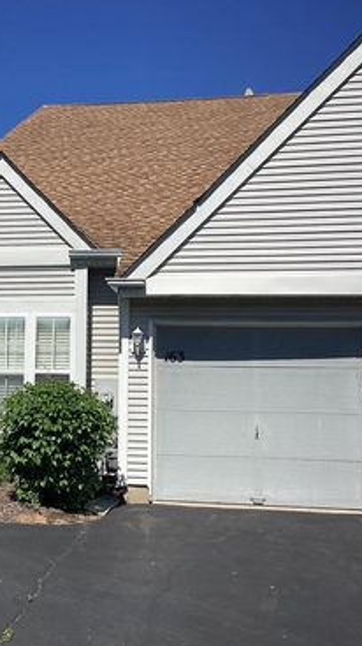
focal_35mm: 46
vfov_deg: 44.6
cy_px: 325
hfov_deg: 25.6
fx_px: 786
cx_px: 90
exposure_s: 1/2717
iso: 25
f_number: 2.4
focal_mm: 3.3
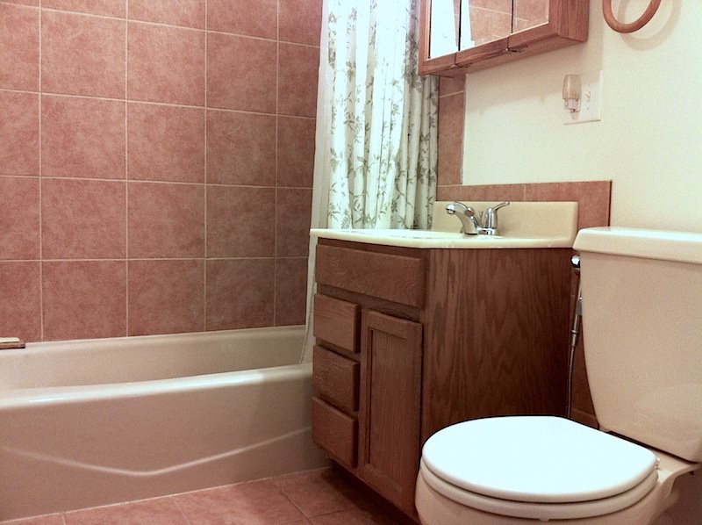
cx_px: 351
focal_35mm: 35
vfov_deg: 40.6
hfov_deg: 52.7
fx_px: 709
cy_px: 262
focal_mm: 3.85
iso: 160
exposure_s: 1/17
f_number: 2.8
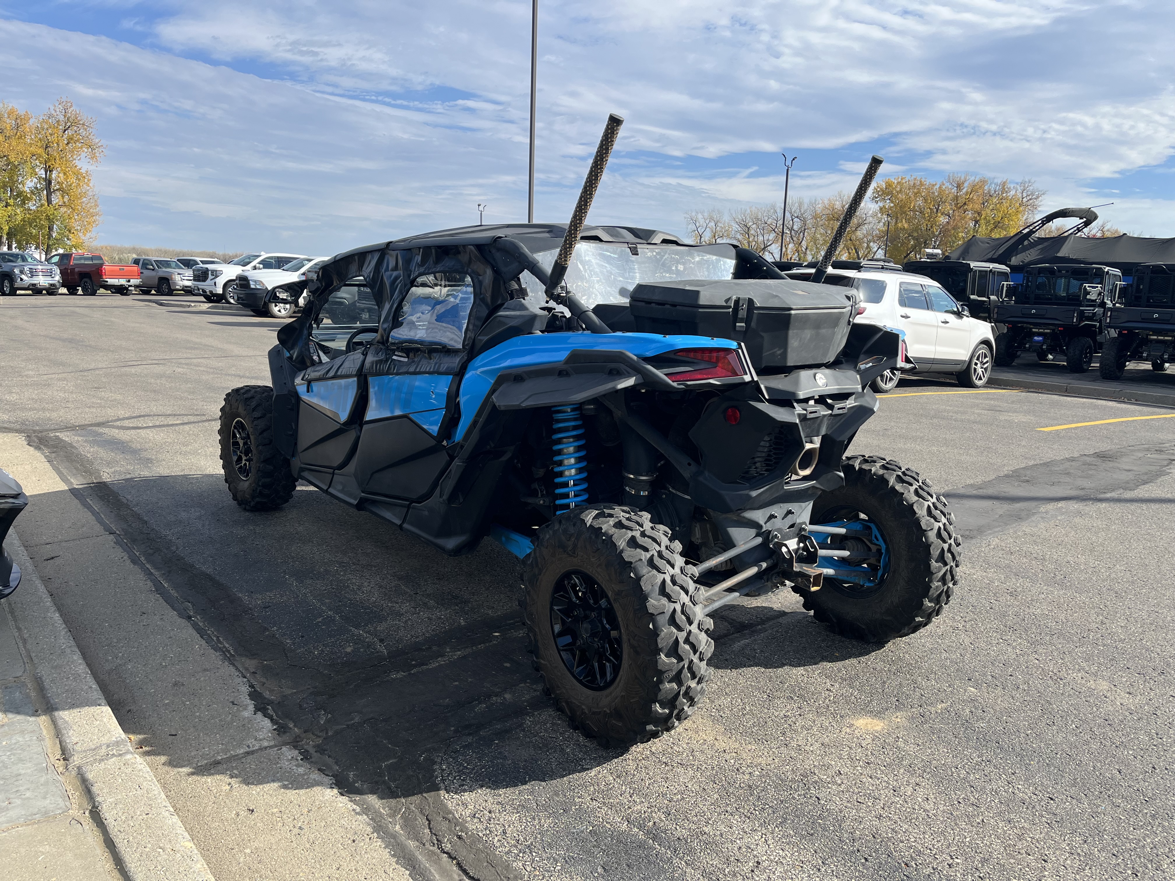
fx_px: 883
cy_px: 440
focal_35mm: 26
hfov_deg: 67.3
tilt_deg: -7.7
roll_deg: -1.5
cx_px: 588
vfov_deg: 53.1
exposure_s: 1/2513
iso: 50
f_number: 1.6
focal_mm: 5.1
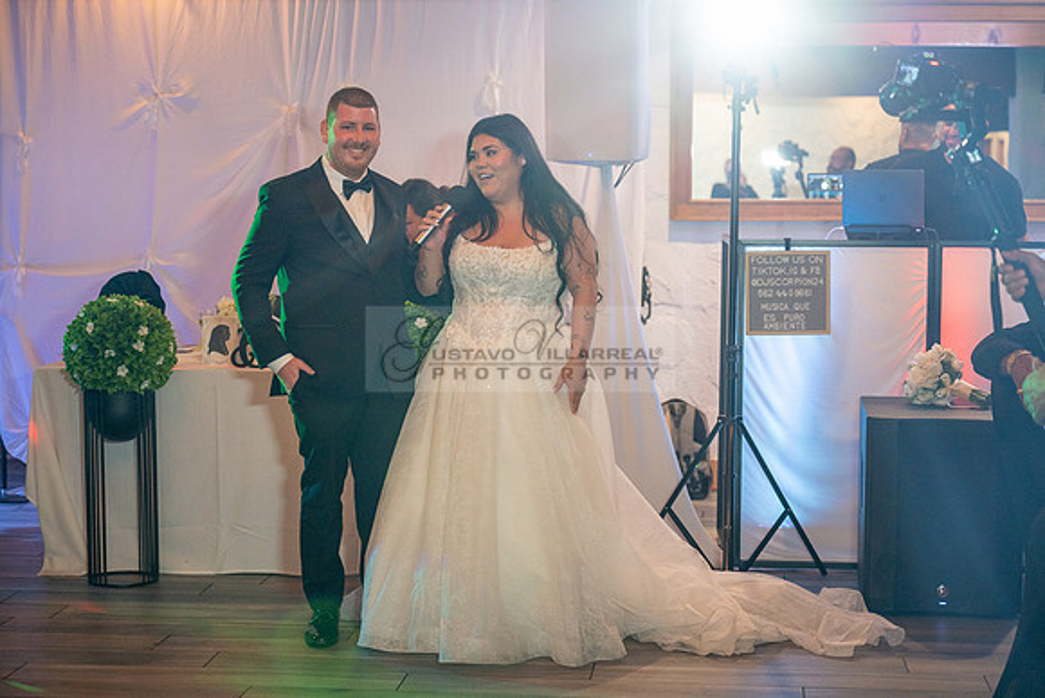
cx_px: 522
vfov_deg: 19.5
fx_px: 2032
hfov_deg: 28.8
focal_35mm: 70
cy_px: 349
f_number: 2.8
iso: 800
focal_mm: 70
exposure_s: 1/125
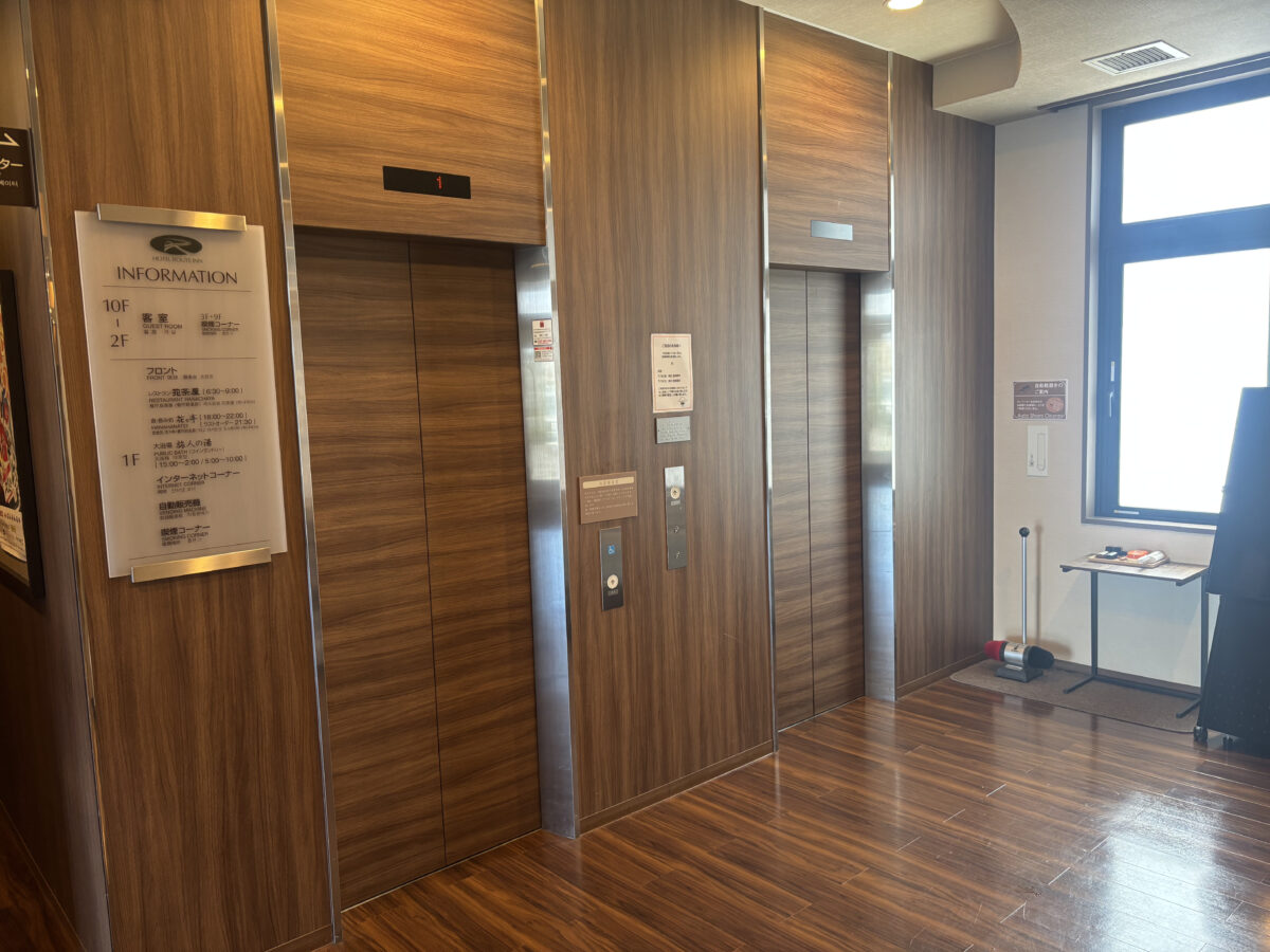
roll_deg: +1.7
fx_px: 954
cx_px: 635
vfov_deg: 53.1
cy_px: 476
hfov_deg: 67.3
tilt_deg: -5.9
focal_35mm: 26
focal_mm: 5.96
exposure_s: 1/50
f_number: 1.6
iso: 125
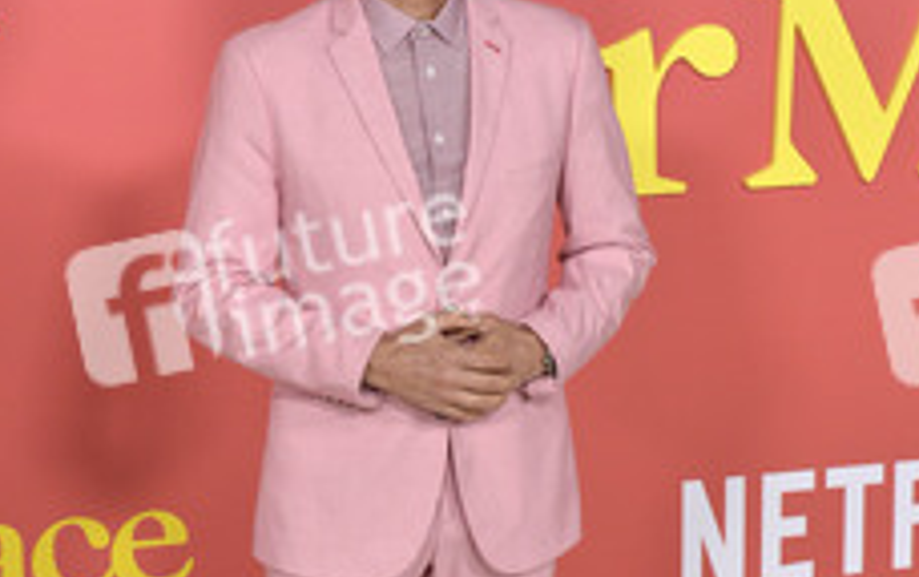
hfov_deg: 16.7
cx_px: 393
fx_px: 3134
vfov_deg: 10.5
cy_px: 492
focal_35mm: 125
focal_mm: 70
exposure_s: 1/320
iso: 2000
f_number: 6.3
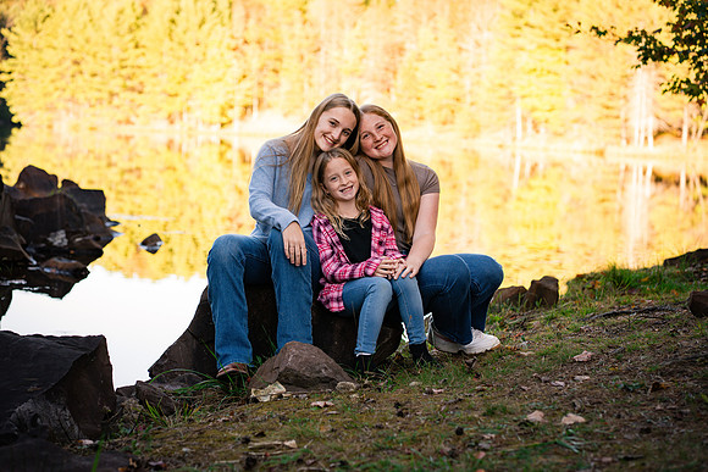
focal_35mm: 85
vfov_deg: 16.1
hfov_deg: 23.9
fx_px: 1672
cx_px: 354
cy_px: 236
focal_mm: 85
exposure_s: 1/320
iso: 400
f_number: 4
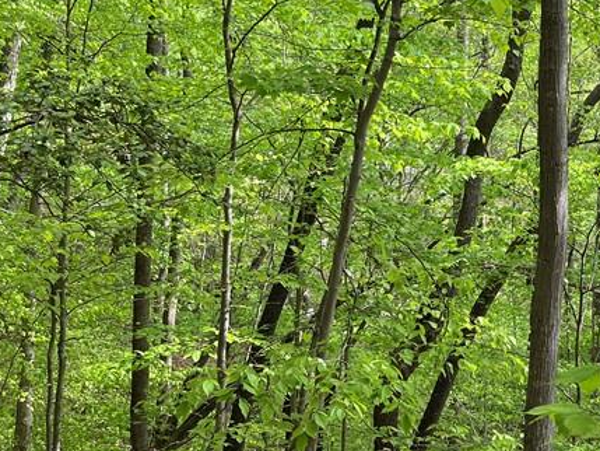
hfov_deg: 28.6
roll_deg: -2.1
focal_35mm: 62
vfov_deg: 23.6
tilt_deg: -2.7
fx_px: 1075
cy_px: 190
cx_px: 639
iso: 50
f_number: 1.6
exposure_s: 1/299
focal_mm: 5.1
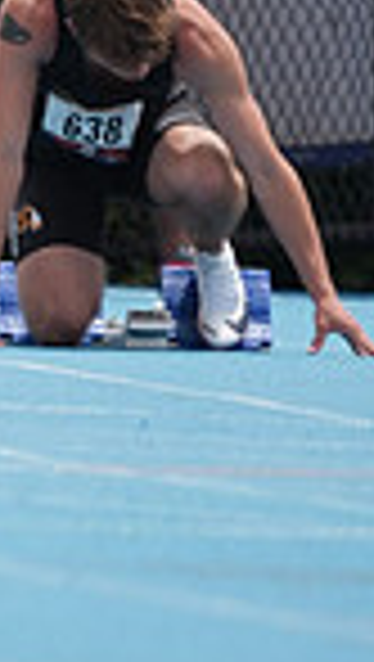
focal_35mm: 2477
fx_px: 43545
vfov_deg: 0.9
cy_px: -7
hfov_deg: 0.5
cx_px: -874
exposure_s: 1/1600
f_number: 6.3
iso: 500
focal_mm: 600
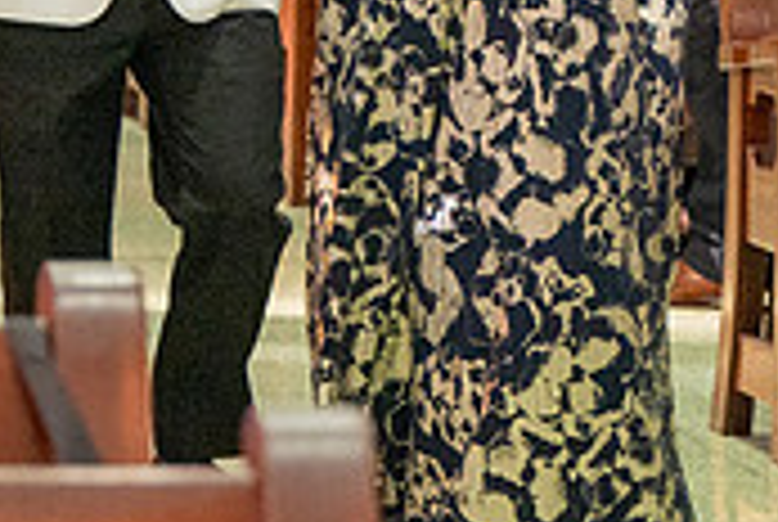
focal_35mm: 404
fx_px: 8746
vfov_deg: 3.4
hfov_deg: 5.0
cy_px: -109
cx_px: 1264
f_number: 3.2
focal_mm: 70
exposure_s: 1/200
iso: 1000
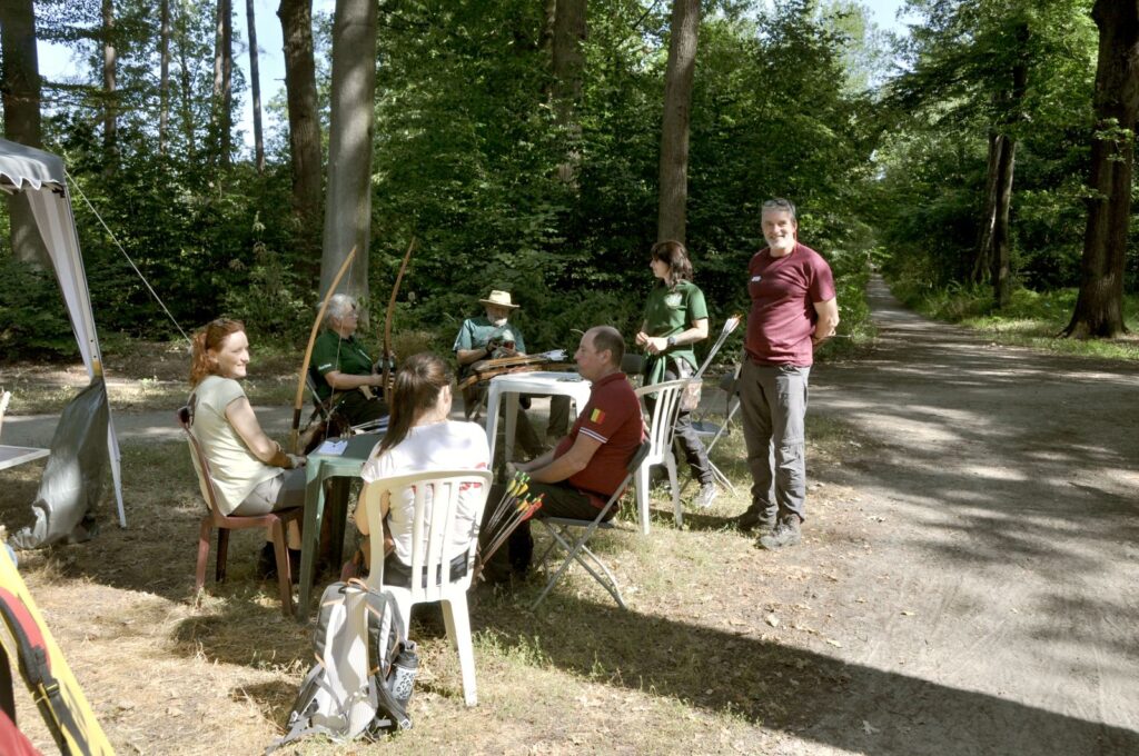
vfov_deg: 43.5
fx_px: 948
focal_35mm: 30
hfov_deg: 62.0
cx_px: 570
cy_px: 378
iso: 200
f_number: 8
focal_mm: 20
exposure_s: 1/320
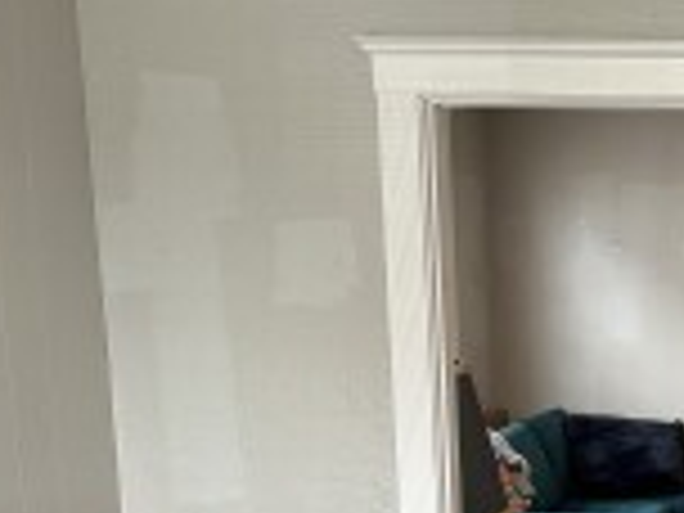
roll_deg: -1.2
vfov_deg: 22.5
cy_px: 504
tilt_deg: -9.4
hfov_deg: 26.9
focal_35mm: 63
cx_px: 837
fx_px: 1245
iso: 125
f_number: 1.78
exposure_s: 1/120
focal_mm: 6.86
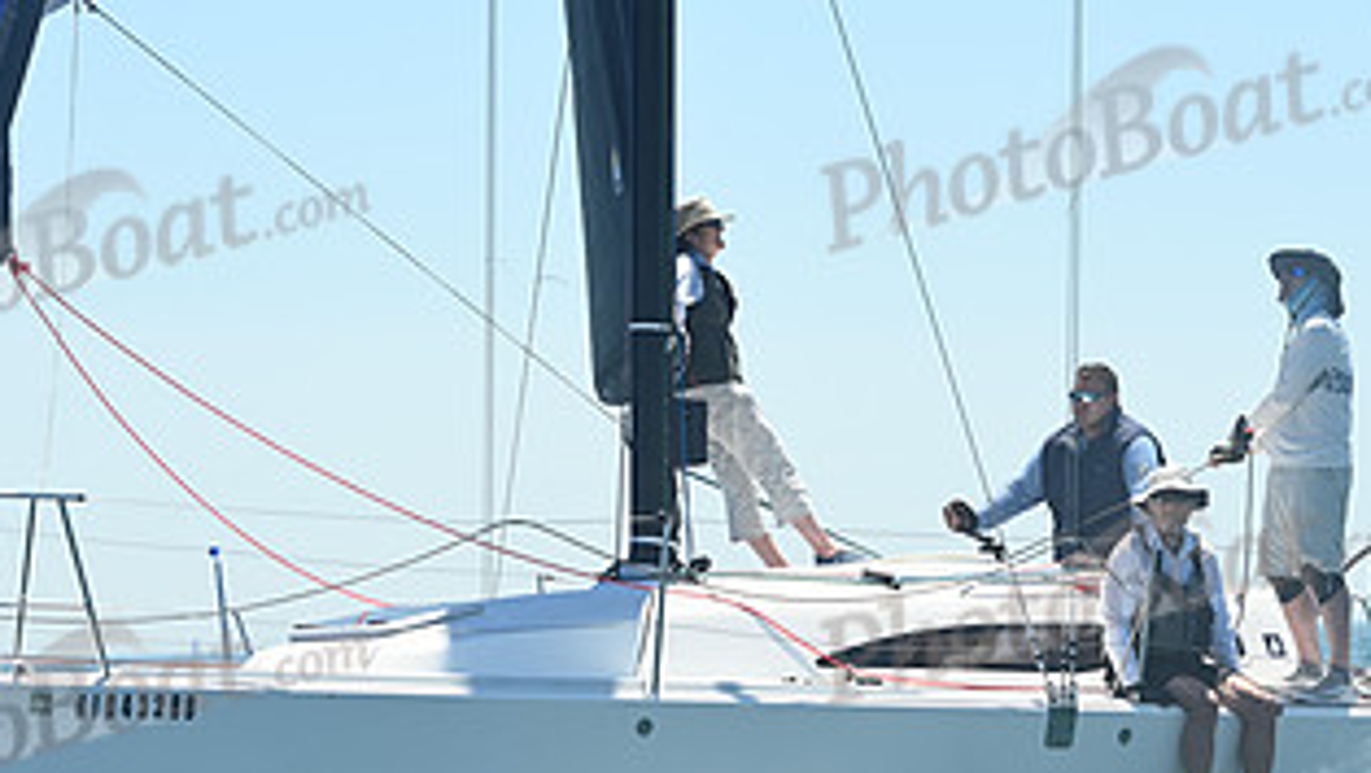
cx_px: 598
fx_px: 5274
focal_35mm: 145
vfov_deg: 8.4
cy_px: 426
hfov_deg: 14.8
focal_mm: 75
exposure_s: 1/1000
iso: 320
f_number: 6.3
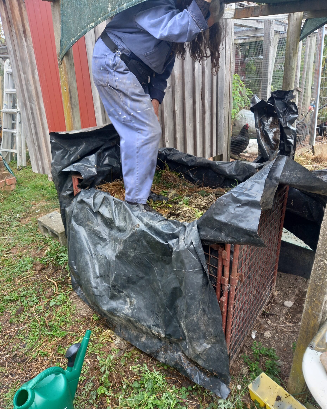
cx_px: 160
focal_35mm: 27
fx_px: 327
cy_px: 206
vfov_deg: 64.1
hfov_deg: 53.2
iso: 40
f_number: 2
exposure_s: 1/100
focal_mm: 4.6
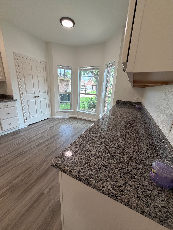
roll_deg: -3.1
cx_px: 86
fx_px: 93
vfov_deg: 102.1
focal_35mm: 14
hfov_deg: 85.7
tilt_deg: -15.9
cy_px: 115
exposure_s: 1/120
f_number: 2.2
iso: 125
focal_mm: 2.22
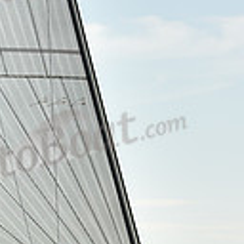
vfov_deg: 6.5
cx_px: -179
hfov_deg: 6.4
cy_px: 275
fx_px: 2145
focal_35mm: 269
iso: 320
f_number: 6.3
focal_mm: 70
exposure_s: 1/2000
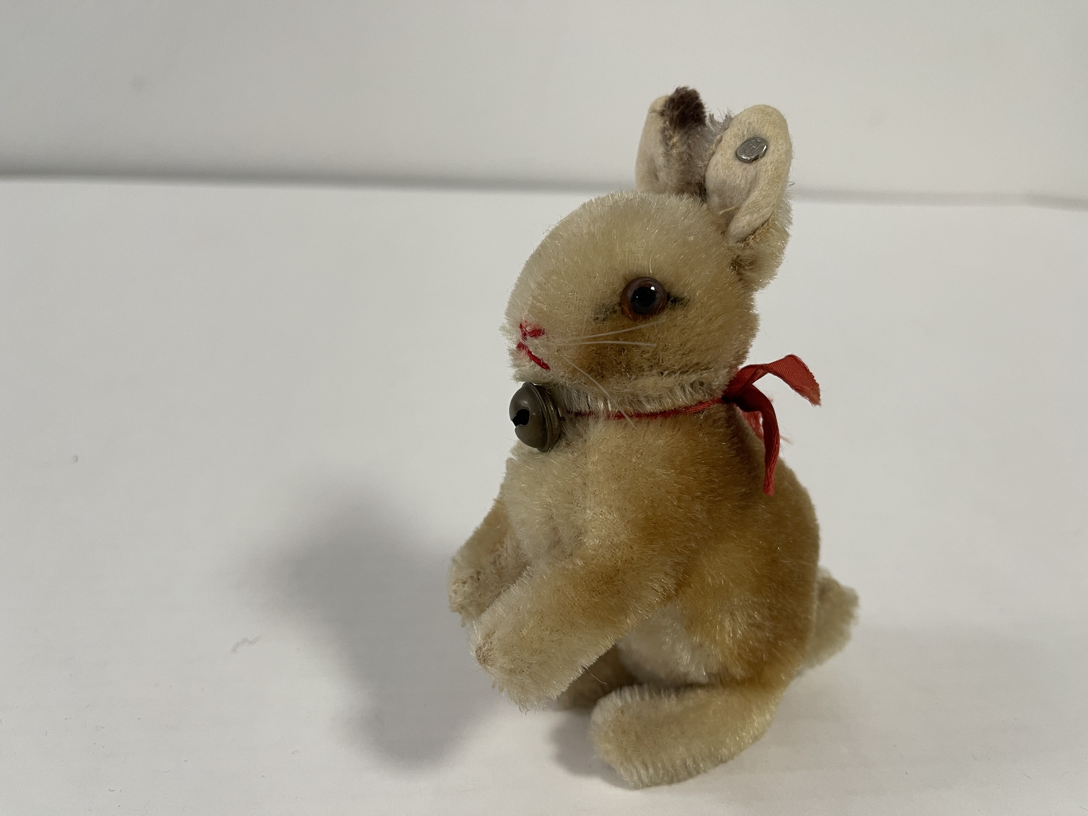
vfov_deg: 54.9
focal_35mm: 25
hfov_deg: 69.4
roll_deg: -3.3
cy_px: 408
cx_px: 544
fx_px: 786
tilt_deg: -22.3
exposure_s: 1/50
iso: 64
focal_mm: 5.1
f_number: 1.6
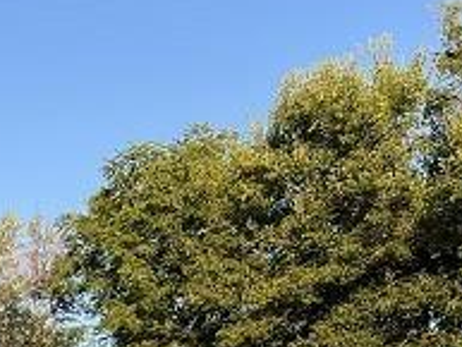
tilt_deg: +0.4
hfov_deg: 19.7
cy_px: 543
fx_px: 1149
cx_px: -230
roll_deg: -0.8
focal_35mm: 86
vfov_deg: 15.6
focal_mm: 5.7
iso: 50
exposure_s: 1/1159
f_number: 1.5
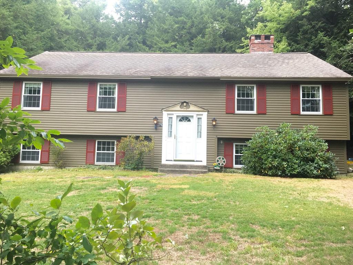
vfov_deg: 48.2
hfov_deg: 61.7
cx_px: 176
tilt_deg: +6.6
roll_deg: -1.3
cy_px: 132
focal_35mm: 29
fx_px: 296
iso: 40
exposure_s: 1/120
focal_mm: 4.15
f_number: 2.2
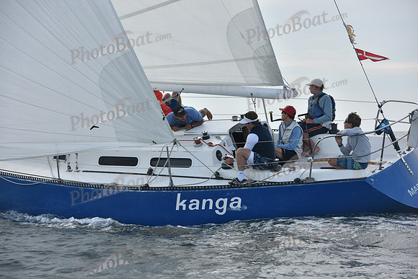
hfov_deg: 14.7
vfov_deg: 9.8
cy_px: 140
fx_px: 1626
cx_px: 209
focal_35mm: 140
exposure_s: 1/1000
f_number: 7.1
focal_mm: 140
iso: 320
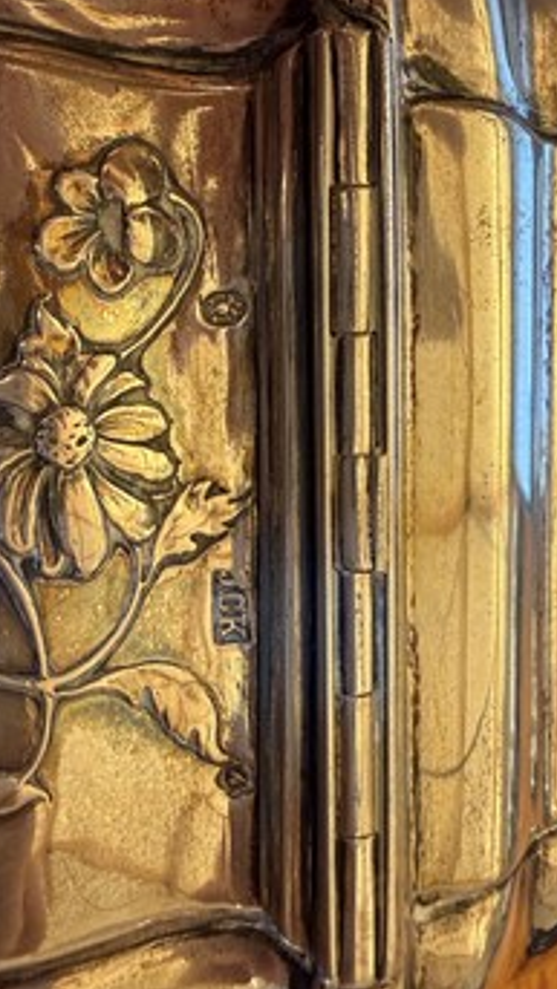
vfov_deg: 59.5
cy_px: 473
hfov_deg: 35.5
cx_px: 225
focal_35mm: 33
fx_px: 866
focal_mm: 2.22
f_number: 2.2
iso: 320
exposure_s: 1/50
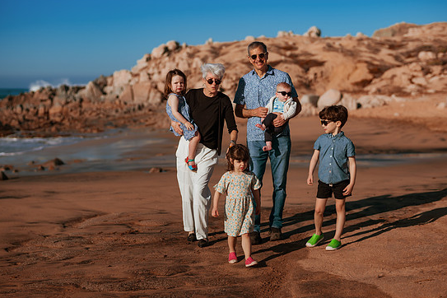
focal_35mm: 62
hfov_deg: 32.4
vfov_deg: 21.9
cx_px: 227
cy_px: 140
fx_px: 770
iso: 50
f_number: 2.5
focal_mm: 58
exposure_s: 1/8000
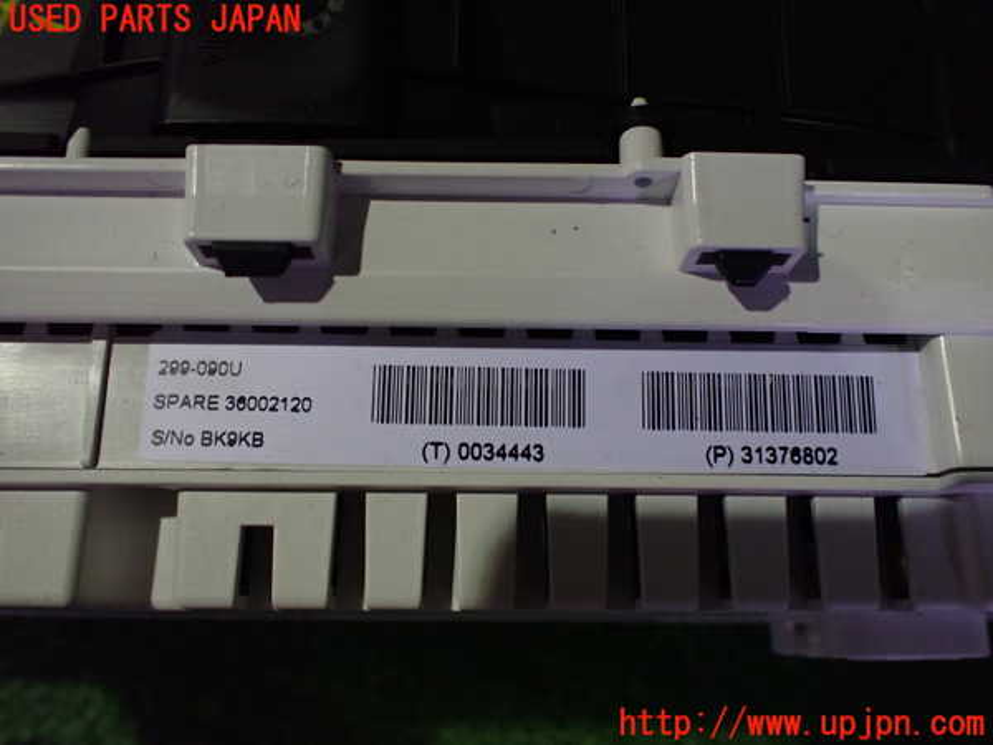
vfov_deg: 46.8
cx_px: 496
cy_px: 372
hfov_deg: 60.0
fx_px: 861
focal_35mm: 30
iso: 800
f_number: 2.3
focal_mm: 5.4
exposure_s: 1/80
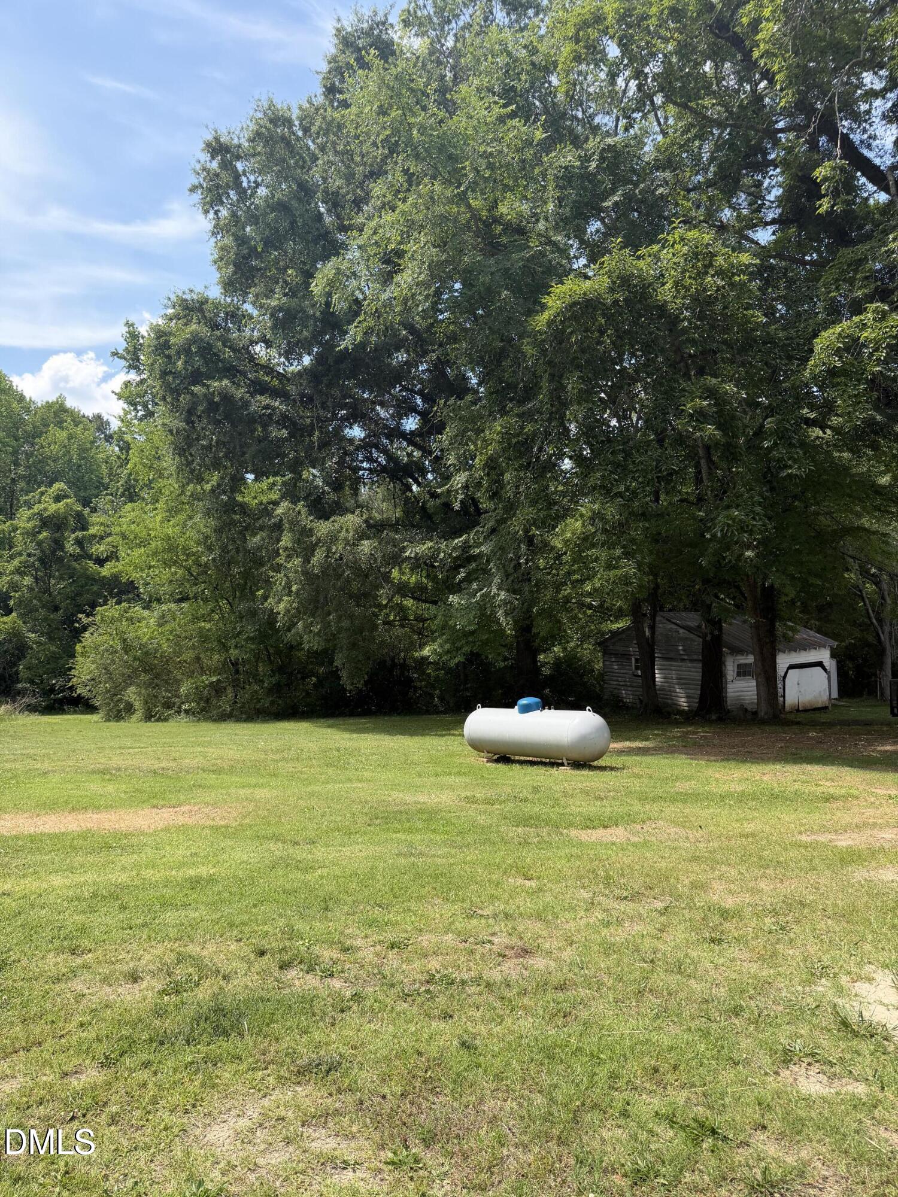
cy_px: 598
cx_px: 449
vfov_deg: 71.6
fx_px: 830
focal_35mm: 24
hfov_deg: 56.8
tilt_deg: +2.6
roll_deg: +1.4
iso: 100
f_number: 1.78
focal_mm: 6.76
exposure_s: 1/2611
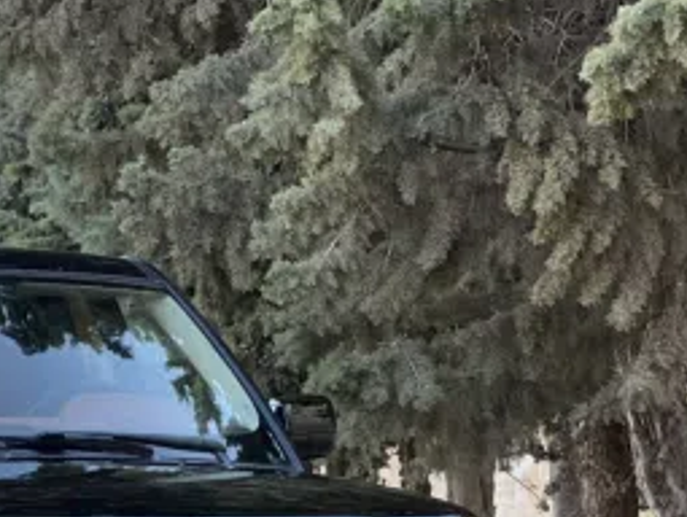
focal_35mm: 193
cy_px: 552
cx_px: 16
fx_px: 3836
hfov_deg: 10.2
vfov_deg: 7.7
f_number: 2.8
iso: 100
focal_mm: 9
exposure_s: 1/121
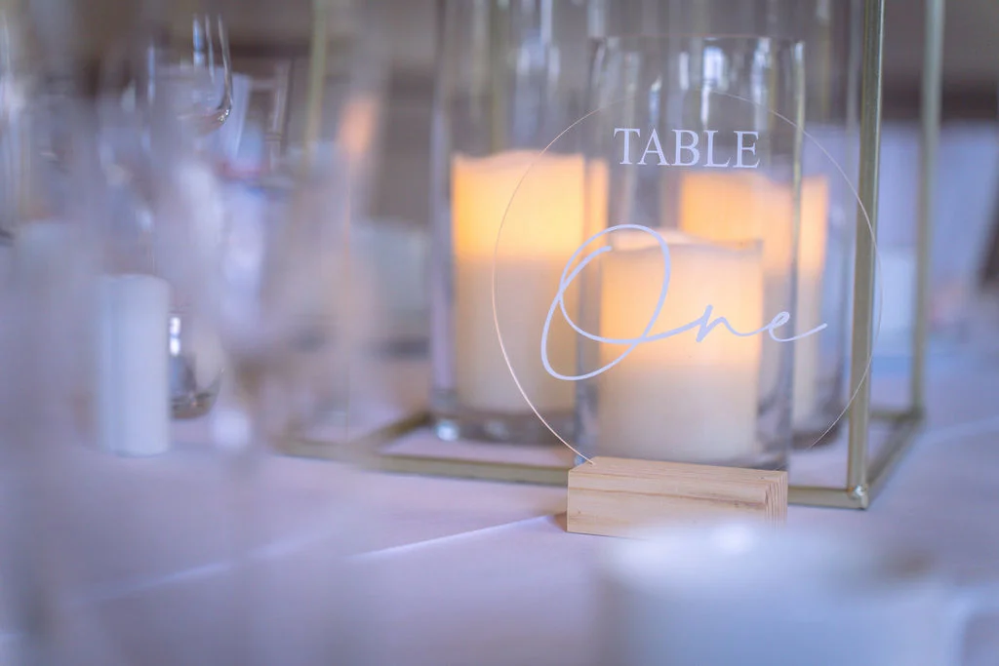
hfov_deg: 27.0
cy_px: 333
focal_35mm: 75
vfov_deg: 18.2
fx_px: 2081
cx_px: 500
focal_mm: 75
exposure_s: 1/250
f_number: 2.8
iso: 800
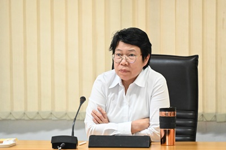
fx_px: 1882
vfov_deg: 4.6
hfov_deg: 6.9
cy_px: 75
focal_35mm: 300
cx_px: 113
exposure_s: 1/200
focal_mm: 300
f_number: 5.6
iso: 22800
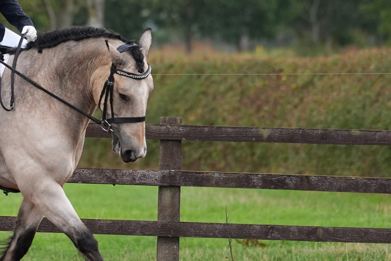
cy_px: 105
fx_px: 8068
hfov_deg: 2.8
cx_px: -54
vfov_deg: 1.9
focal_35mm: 743
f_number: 4
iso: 500
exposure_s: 1/1000
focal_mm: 200
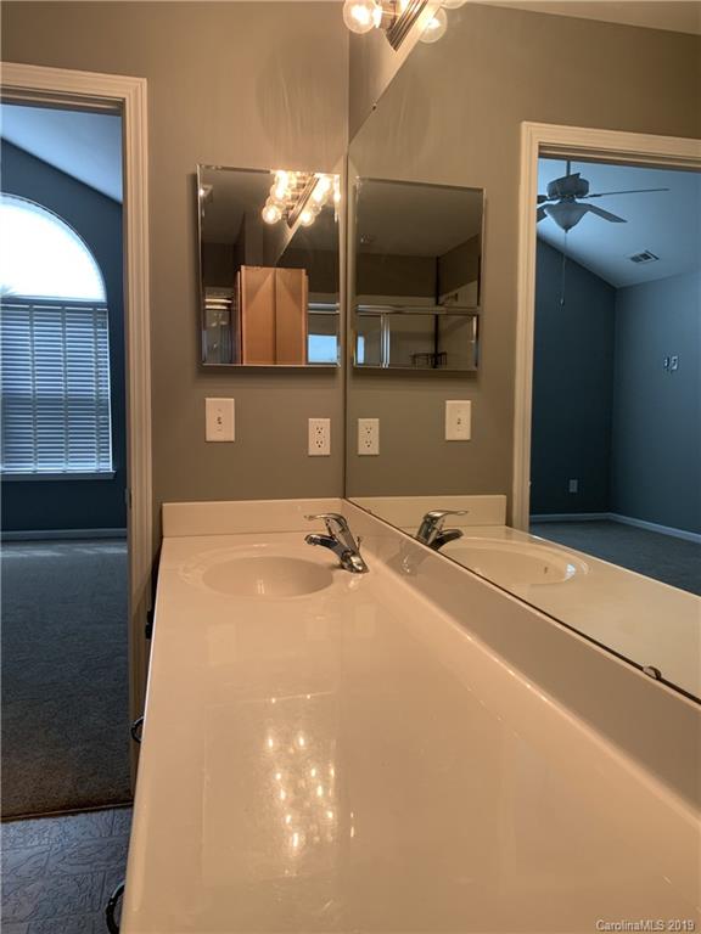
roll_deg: -0.5
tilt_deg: -3.7
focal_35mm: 26
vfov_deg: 67.3
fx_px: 702
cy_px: 467
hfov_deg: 53.1
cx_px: 350
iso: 64
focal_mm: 4.25
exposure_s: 1/60
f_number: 1.8
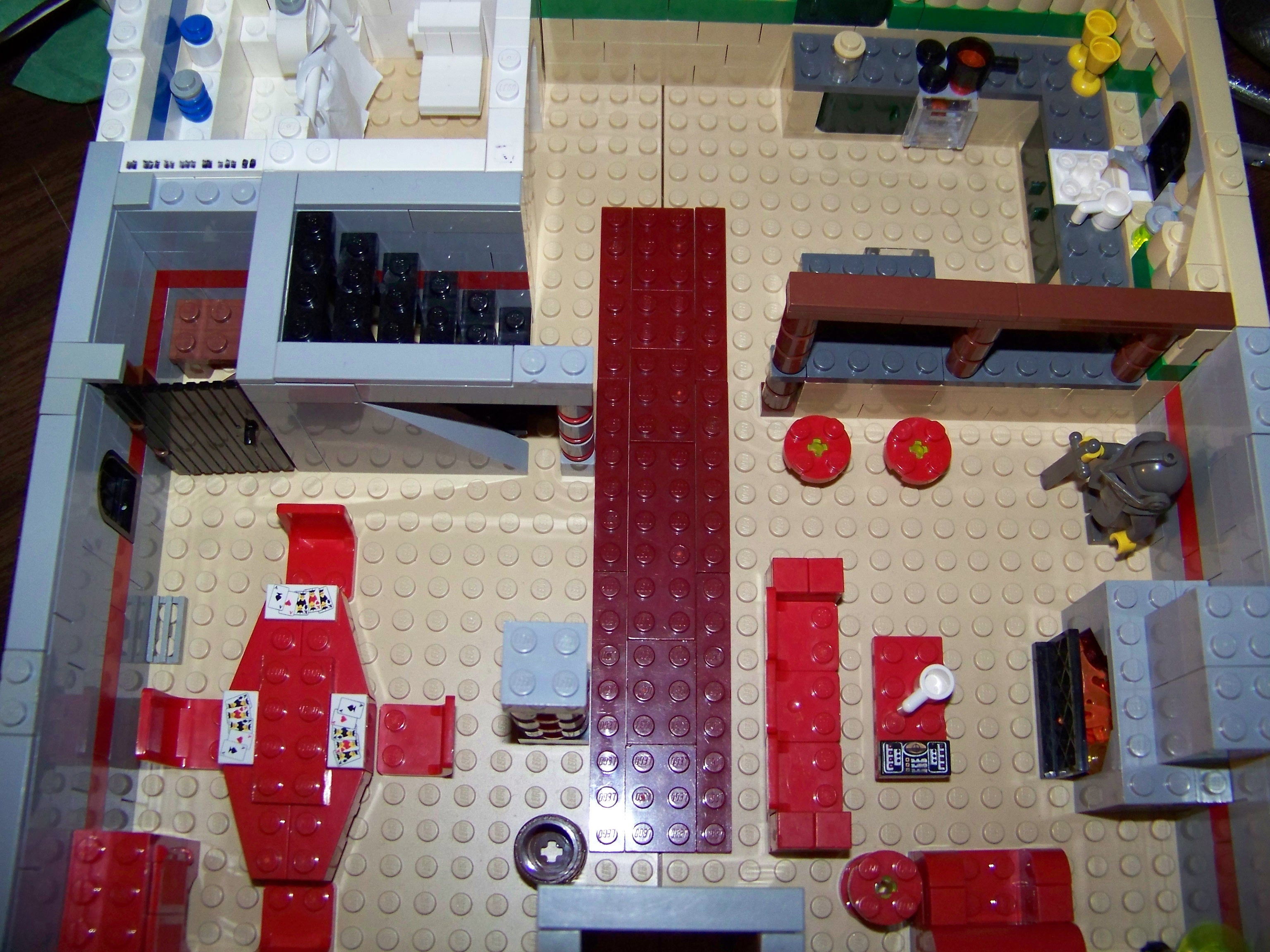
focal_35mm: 36
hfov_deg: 51.4
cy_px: 476
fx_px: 1321
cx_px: 635
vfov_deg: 39.7
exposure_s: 1/30
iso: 200
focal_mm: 5.85
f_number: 2.8
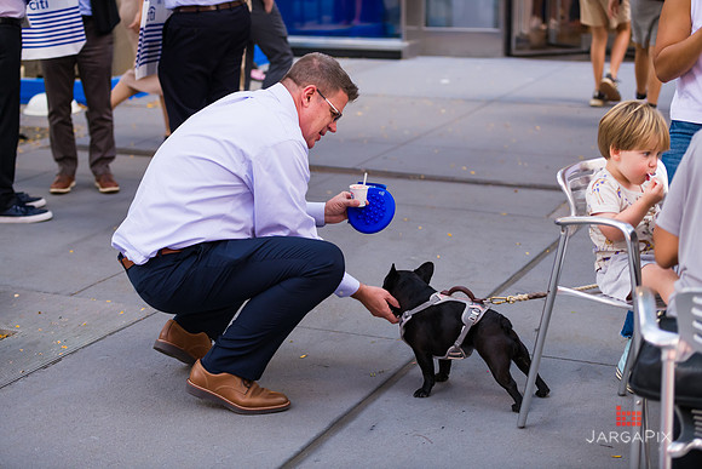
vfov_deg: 19.5
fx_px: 1365
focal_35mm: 70
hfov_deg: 28.8
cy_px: 234
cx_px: 351
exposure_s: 1/500
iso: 800
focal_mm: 70
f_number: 3.2
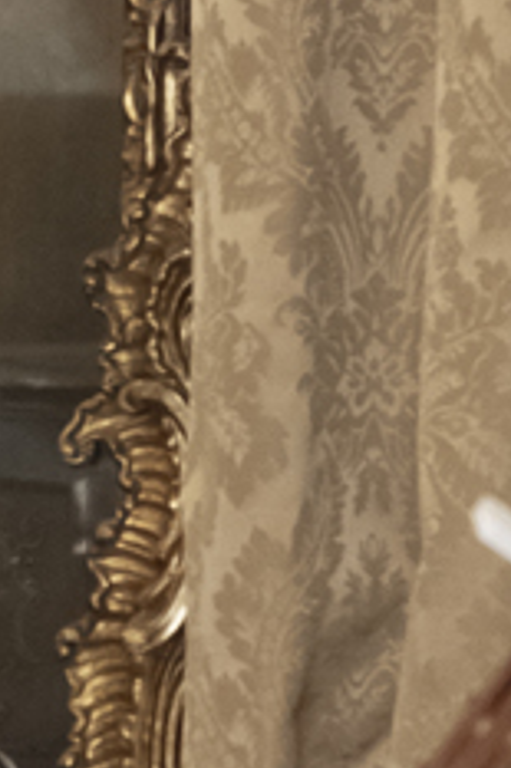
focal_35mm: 592
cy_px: 1259
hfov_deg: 2.3
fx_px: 12622
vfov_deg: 3.5
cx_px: -1098
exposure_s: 1/100
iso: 3200
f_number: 3.6
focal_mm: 61
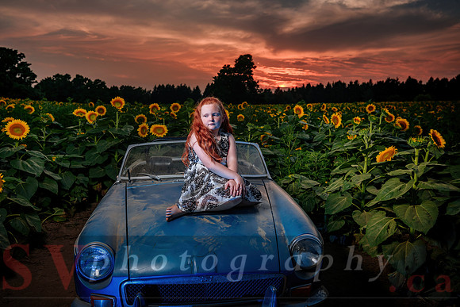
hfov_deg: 54.3
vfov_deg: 37.8
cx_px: 230
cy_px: 153
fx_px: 448
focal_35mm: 35
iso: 64
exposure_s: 1/160
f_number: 4.5
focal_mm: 35
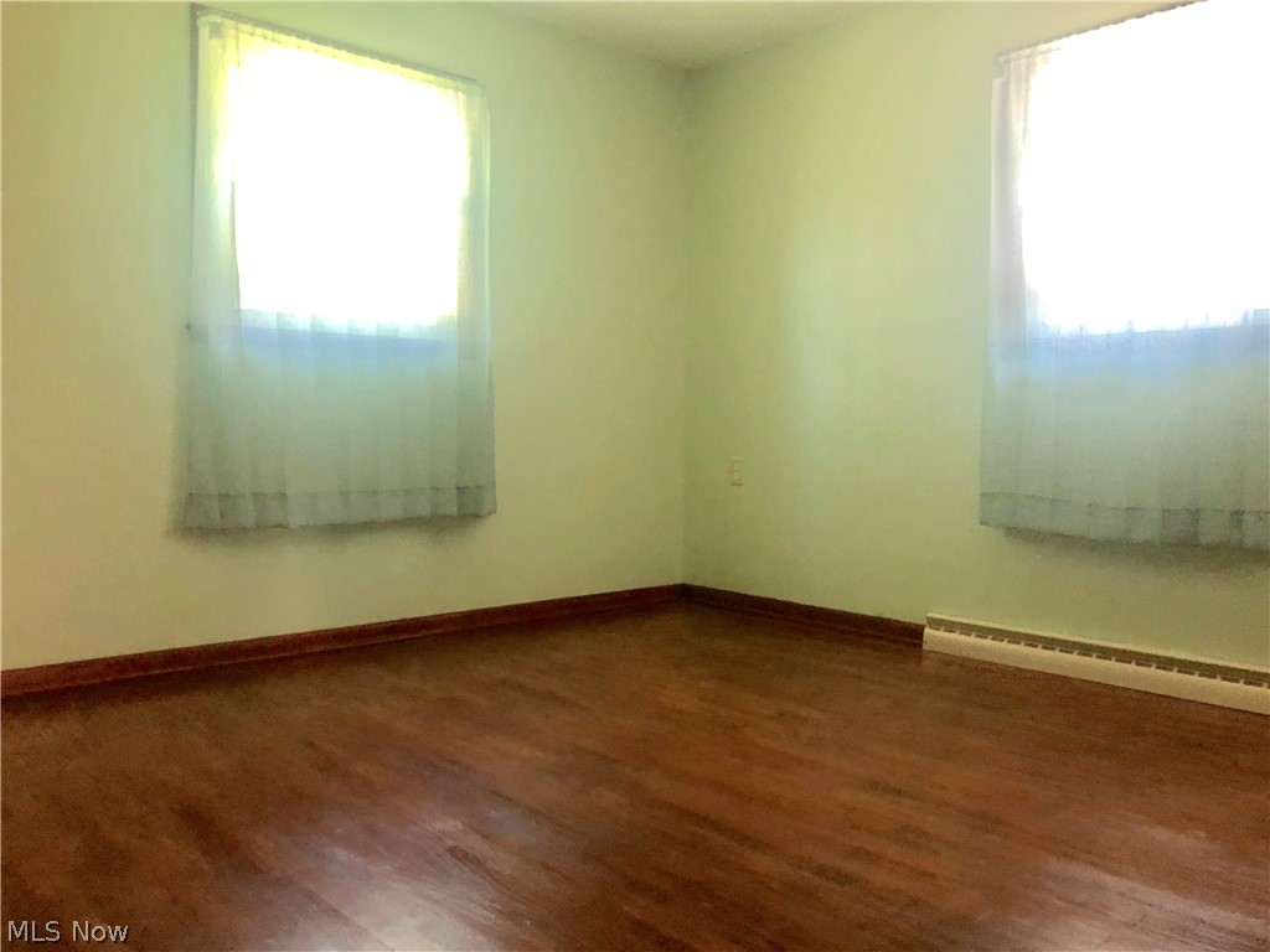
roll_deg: -1.4
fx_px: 1027
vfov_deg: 49.7
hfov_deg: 63.4
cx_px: 635
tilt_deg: -2.8
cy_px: 476
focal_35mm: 28
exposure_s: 1/15
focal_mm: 3.99
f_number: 1.8
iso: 64
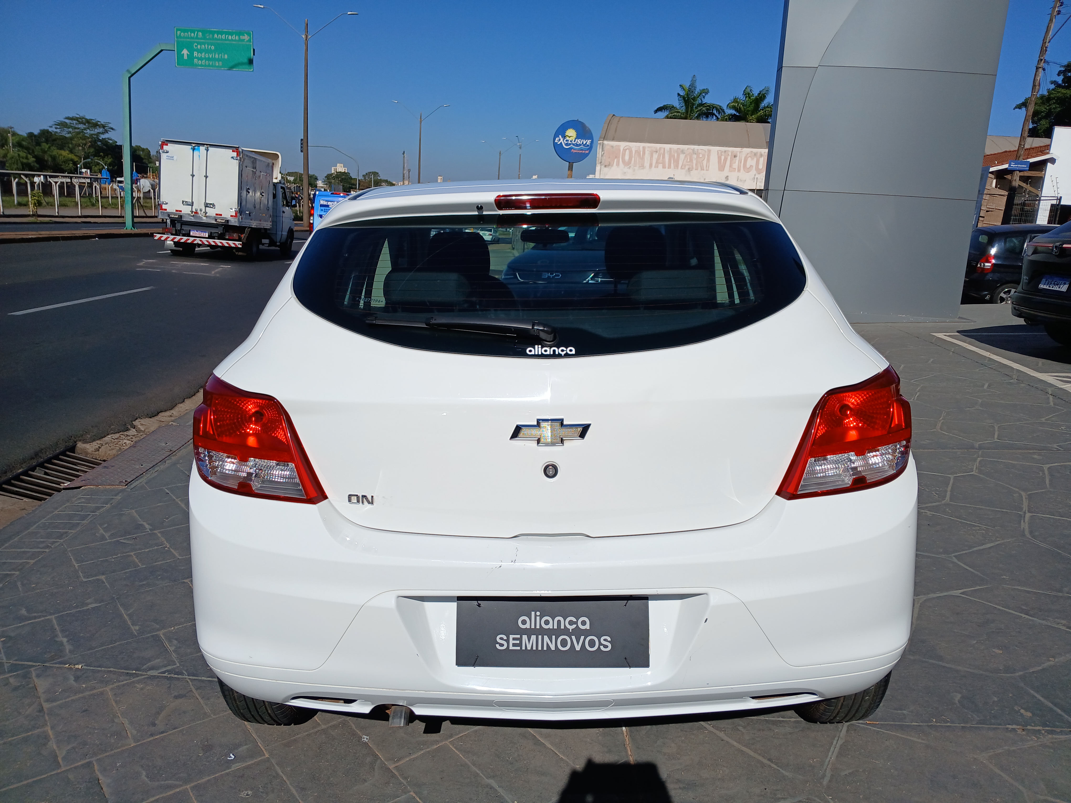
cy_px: 402
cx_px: 536
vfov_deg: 53.1
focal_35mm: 26
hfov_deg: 67.3
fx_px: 804
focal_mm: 3.98
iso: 20
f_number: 1.8
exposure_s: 1/1592
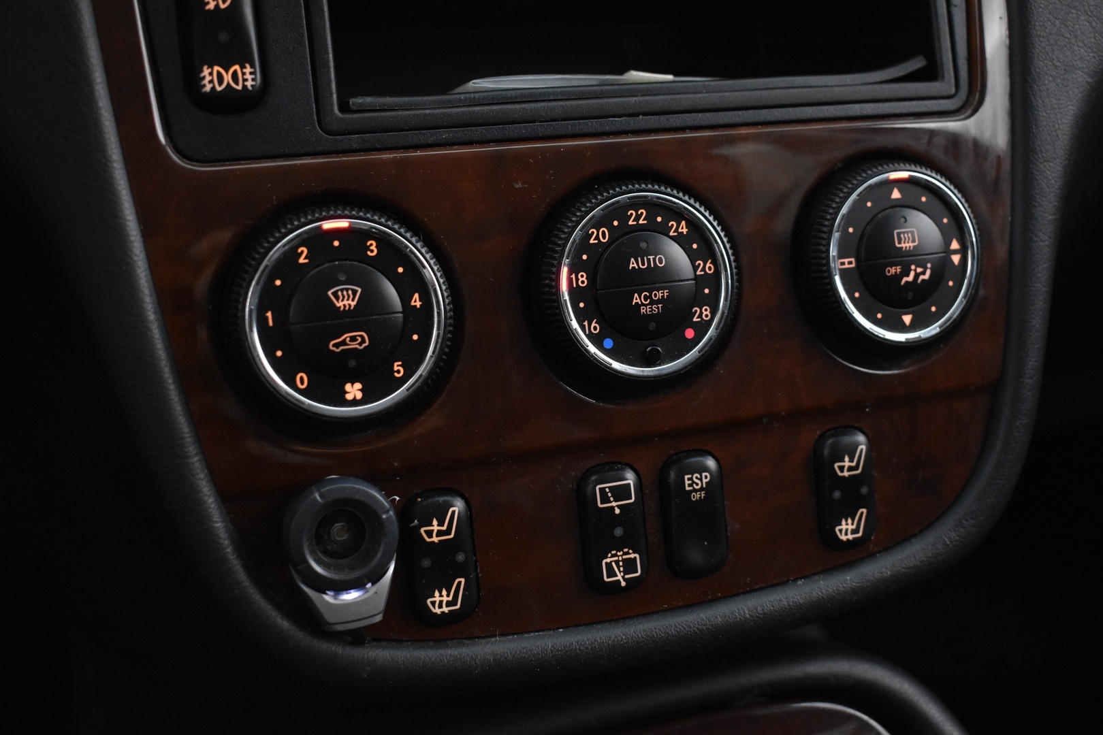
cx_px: 552
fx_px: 1287
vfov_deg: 31.9
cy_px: 368
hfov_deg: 46.4
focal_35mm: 42
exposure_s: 1/20
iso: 3200
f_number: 4.2
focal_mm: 28
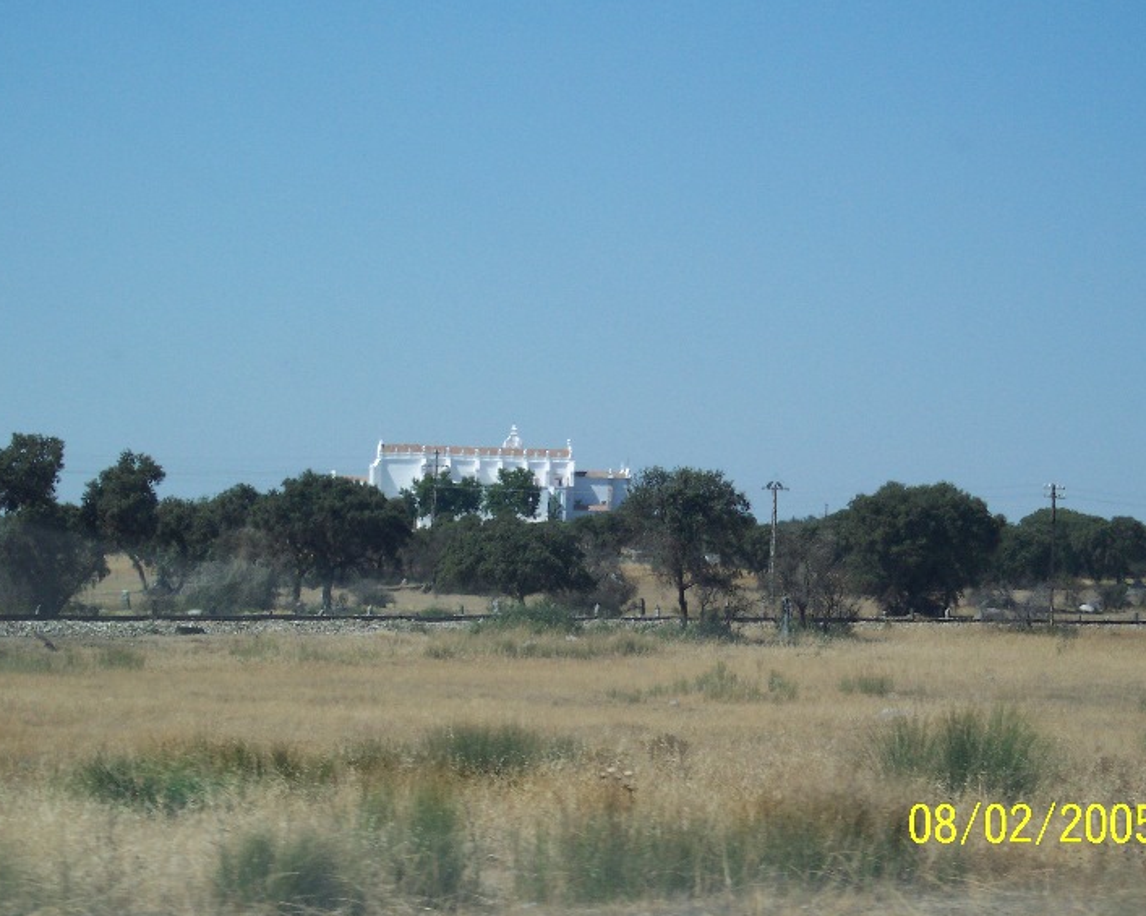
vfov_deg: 12.2
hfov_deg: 15.3
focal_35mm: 126
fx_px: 4272
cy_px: 459
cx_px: 575
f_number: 8
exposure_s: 1/250
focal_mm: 24
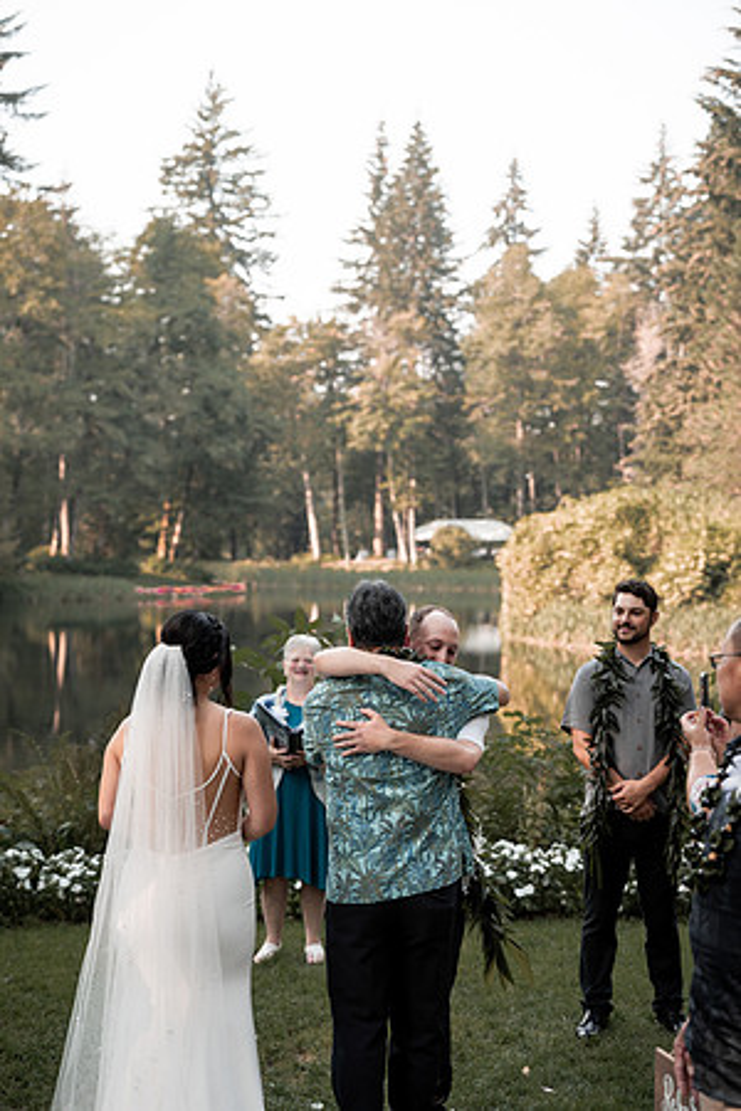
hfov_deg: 27.5
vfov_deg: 40.3
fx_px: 1513
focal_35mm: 49
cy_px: 556
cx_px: 370
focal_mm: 49
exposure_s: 1/500
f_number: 2.8
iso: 200
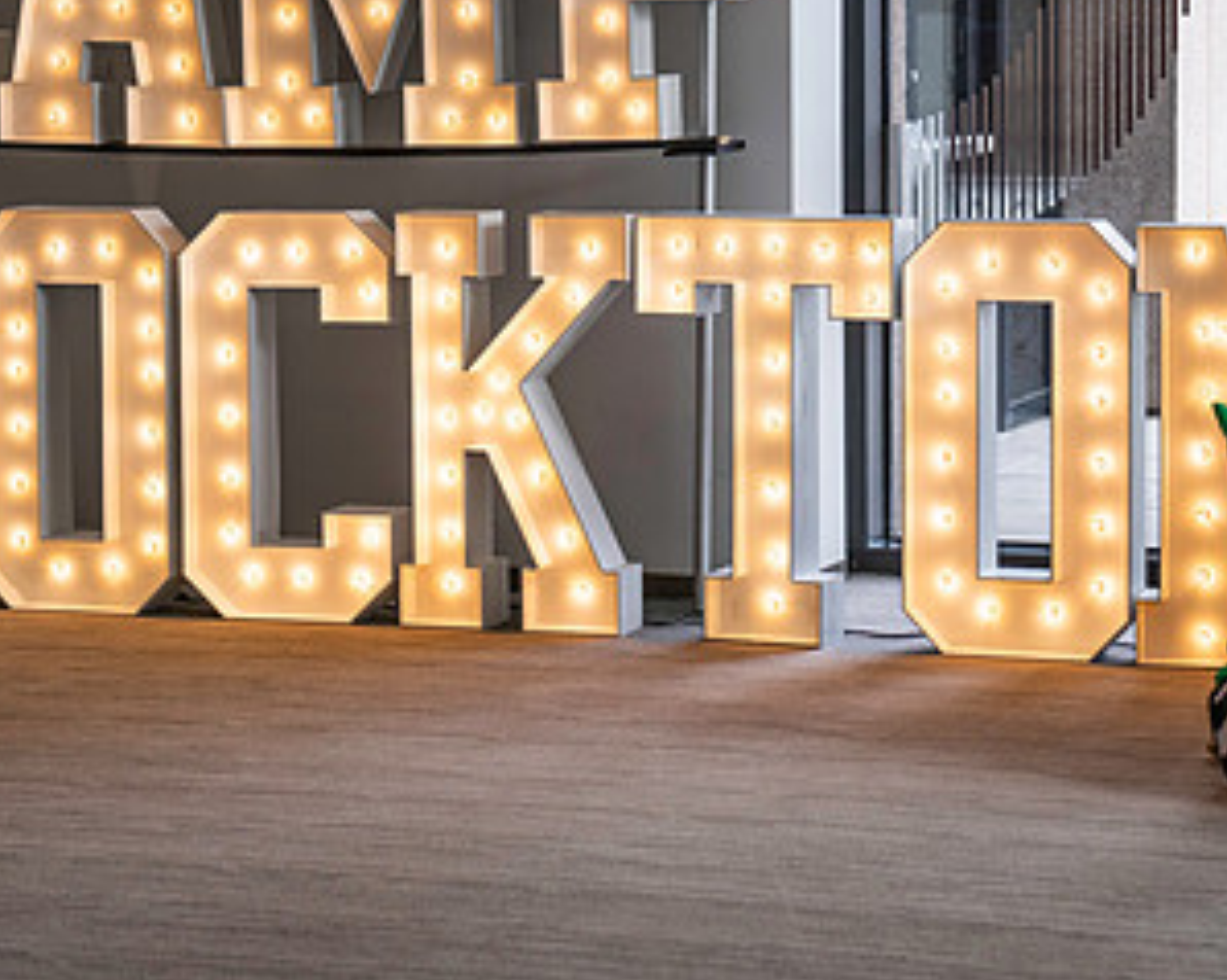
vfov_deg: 14.5
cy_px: 274
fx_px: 3847
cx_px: 782
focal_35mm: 106
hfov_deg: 18.1
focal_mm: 58
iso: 800
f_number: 2.8
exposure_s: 1/1000
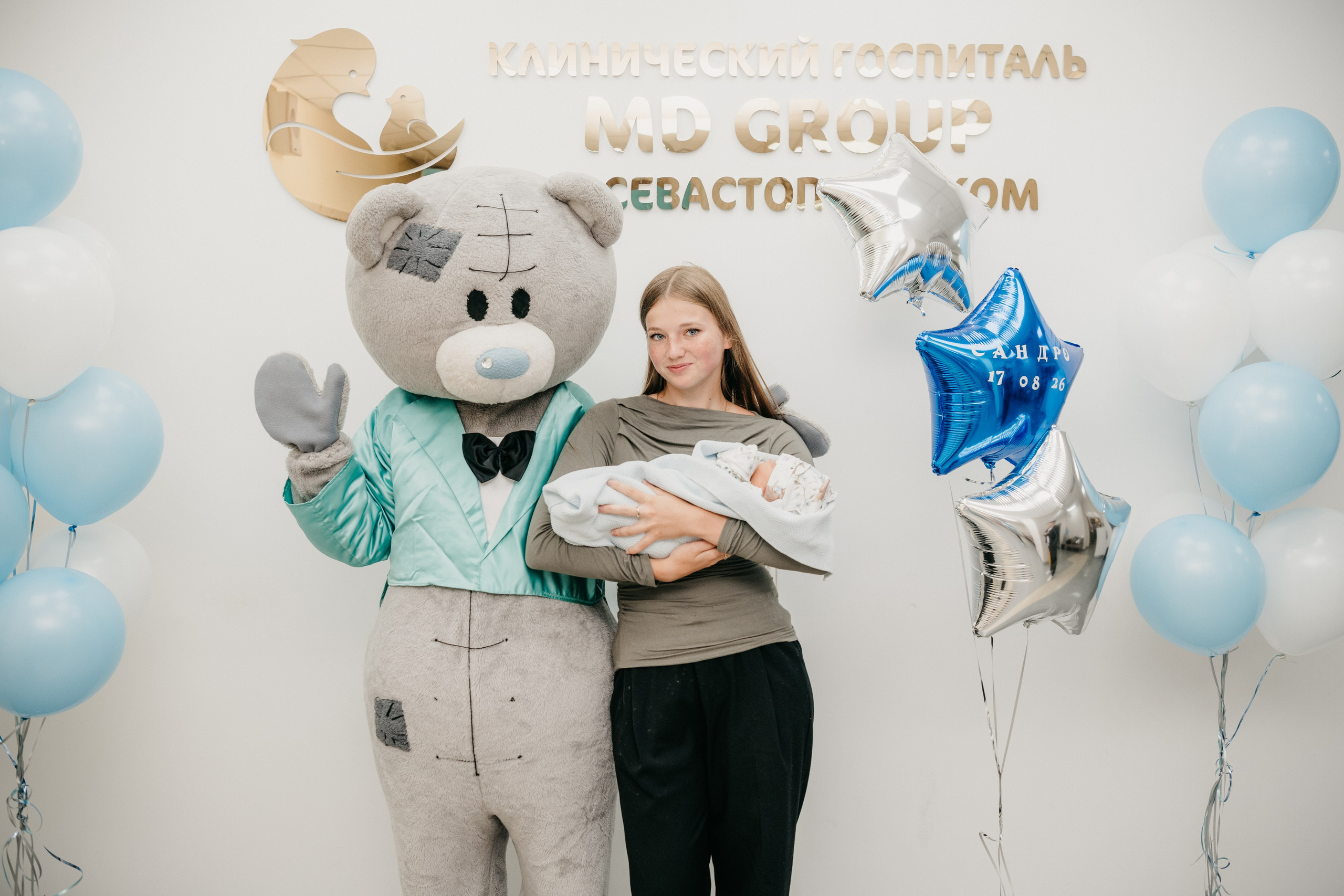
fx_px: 1327
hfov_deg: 53.7
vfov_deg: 37.3
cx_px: 694
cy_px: 456
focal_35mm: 36
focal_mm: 34
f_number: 4
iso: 320
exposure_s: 1/200
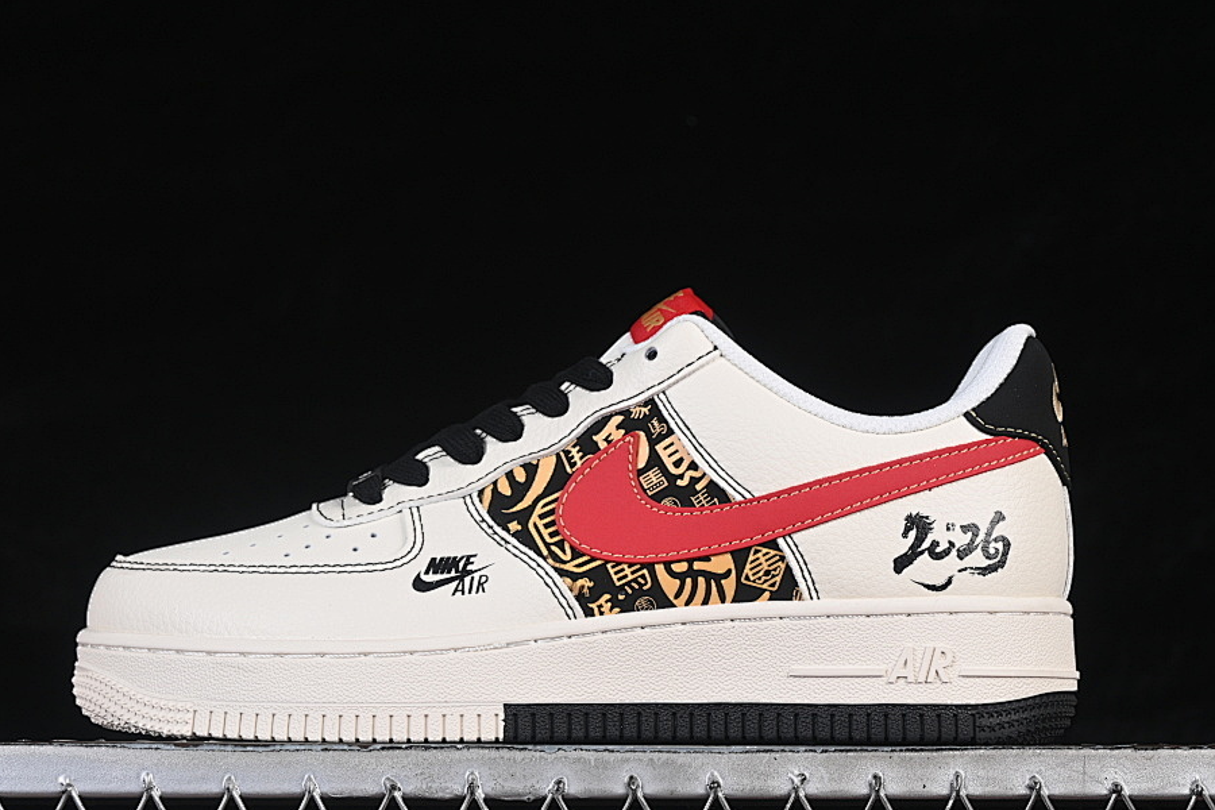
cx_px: 597
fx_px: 3037
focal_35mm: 90
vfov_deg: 15.2
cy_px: 439
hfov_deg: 22.6
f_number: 8
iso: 160
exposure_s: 1/80
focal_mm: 50
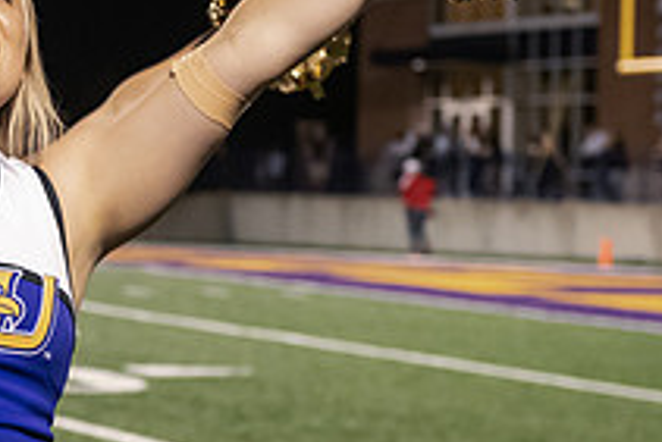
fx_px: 2834
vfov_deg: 8.9
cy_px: 202
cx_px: -50
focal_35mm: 154
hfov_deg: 13.1
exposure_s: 1/320
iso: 5000
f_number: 4
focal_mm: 56
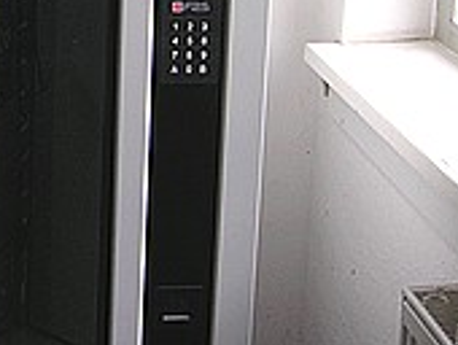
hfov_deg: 19.0
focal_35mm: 100
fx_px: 1325
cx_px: -19
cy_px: -28
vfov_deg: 14.5
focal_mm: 6.1
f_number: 2.8
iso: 50
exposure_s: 1/90
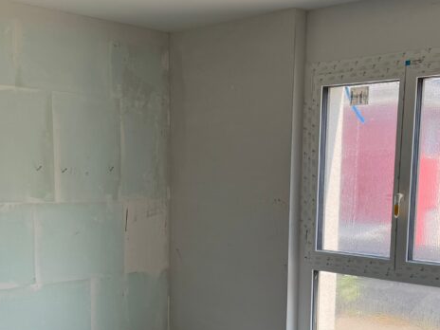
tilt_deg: -7.3
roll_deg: +0.2
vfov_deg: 27.0
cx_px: 228
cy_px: 266
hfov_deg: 36.2
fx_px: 674
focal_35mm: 53
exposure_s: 1/419
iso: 80
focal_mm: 6.76
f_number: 1.78
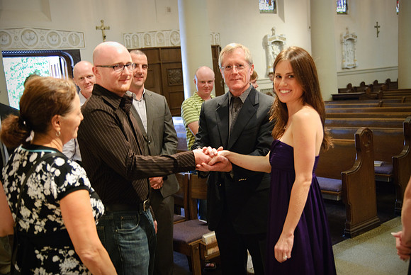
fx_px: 497
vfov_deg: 30.9
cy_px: 138
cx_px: 206
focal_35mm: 44
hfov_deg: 44.9
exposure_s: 1/15
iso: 500
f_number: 2.8
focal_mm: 29
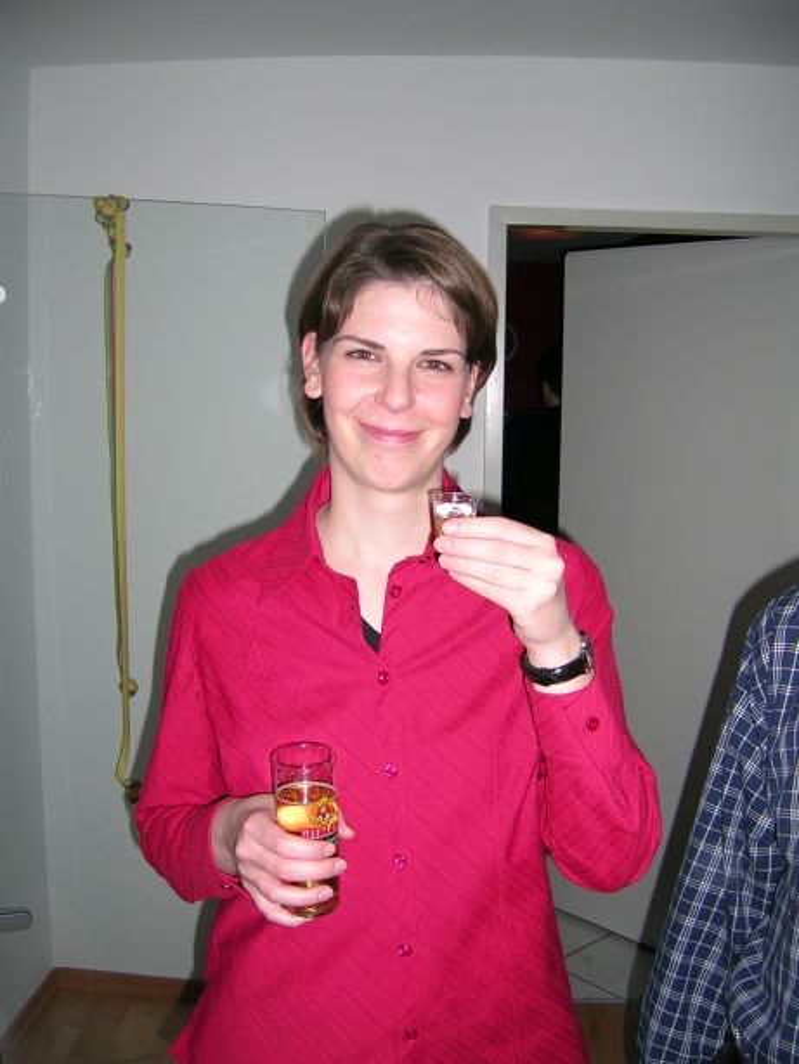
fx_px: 1076
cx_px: 400
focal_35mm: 35
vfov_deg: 52.6
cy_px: 532
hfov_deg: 40.7
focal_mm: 5.4
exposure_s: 1/60.1
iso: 56
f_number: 2.8
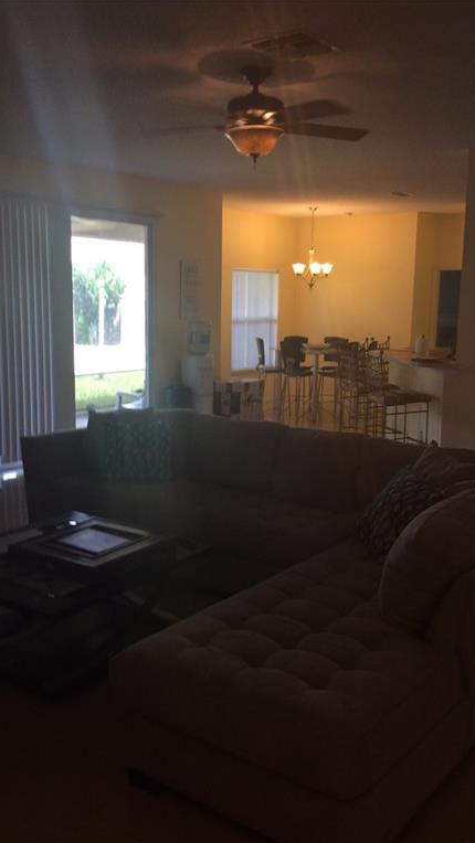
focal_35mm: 35
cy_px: 422
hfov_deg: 33.7
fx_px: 783
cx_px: 247
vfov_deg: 56.6
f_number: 2.4
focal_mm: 3.3
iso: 32
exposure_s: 1/30
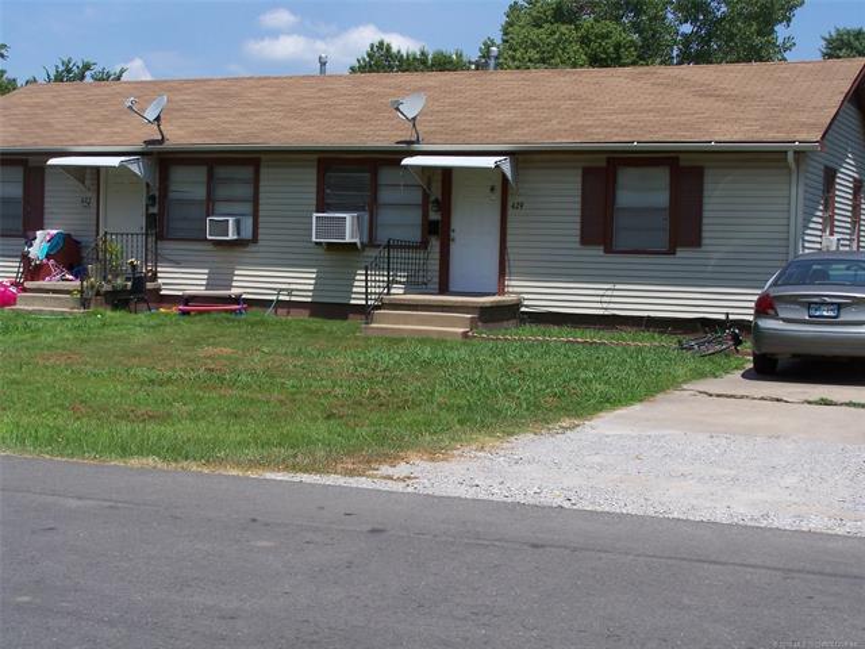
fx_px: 1474
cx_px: 432
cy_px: 324
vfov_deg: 24.8
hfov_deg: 32.7
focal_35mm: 59
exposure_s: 1/500
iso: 64
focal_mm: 9.8
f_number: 4.5
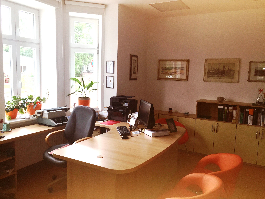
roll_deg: -1.9
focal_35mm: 29
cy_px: 100
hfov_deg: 61.7
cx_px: 132
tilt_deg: -7.7
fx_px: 222
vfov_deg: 48.2
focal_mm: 4.15
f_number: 2.2
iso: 32
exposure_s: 1/50
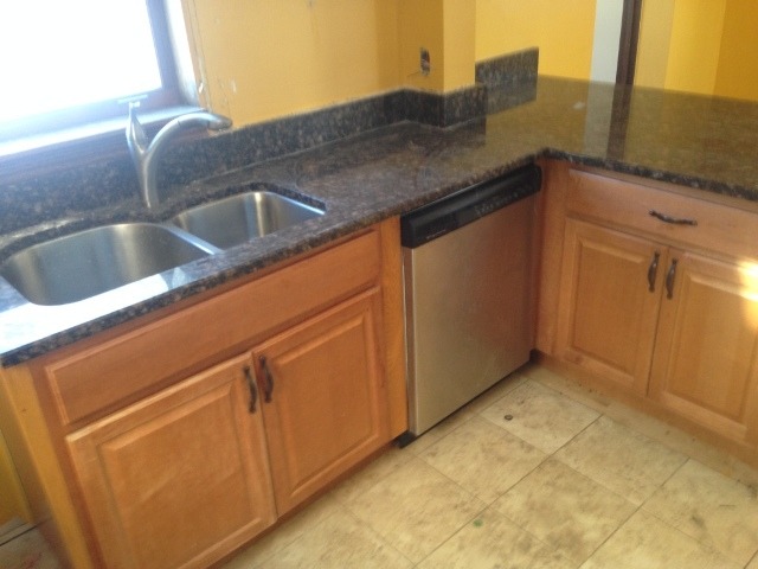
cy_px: 284
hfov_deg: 55.4
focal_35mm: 33
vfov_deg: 42.9
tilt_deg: -25.7
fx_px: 723
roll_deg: +2.1
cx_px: 379
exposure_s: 1/20
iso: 100
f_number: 2.4
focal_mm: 4.12
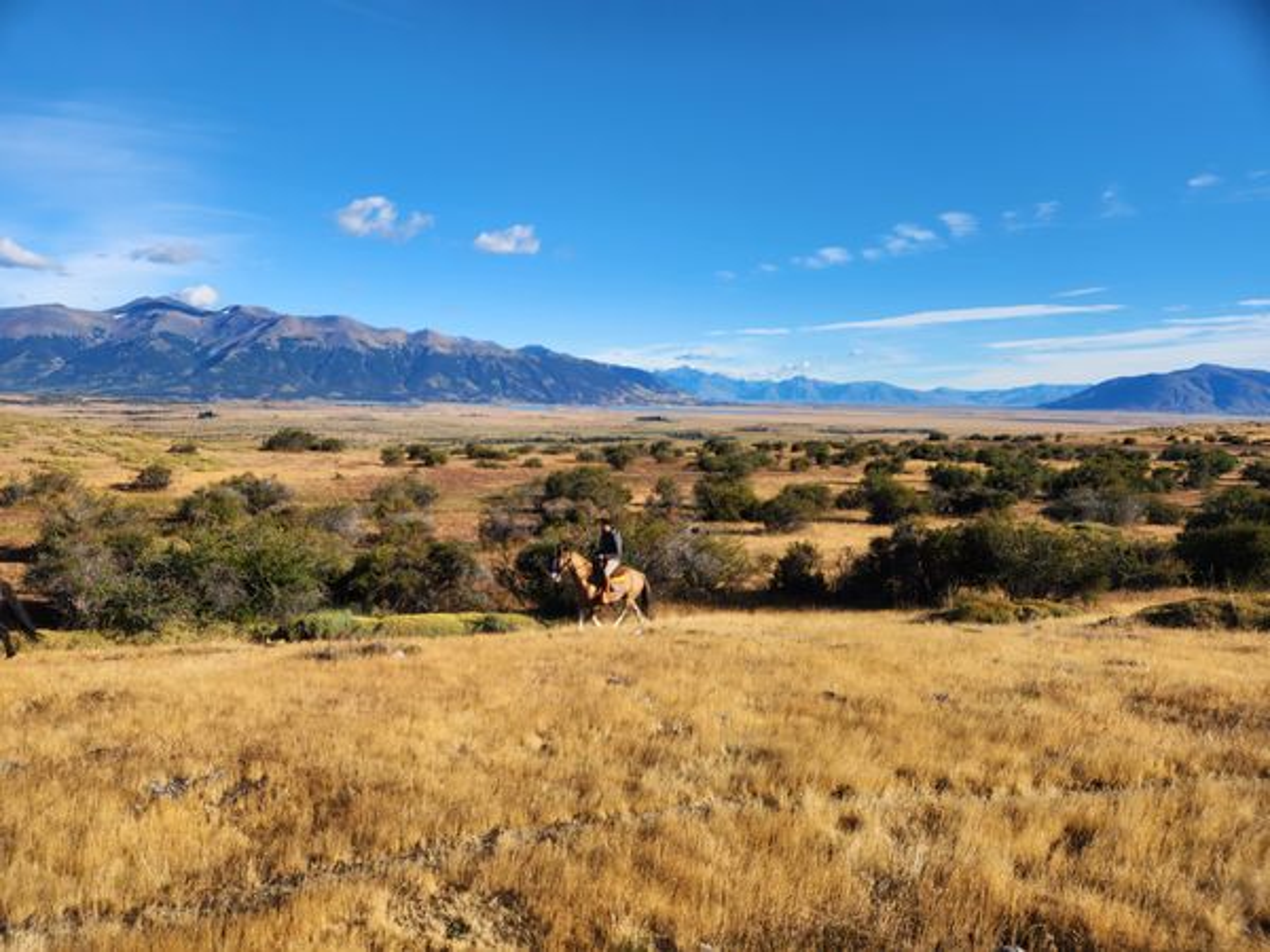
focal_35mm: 23
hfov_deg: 73.9
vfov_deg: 58.9
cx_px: 635
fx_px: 844
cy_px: 476
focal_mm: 5.4
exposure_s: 1/1328
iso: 20
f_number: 1.8
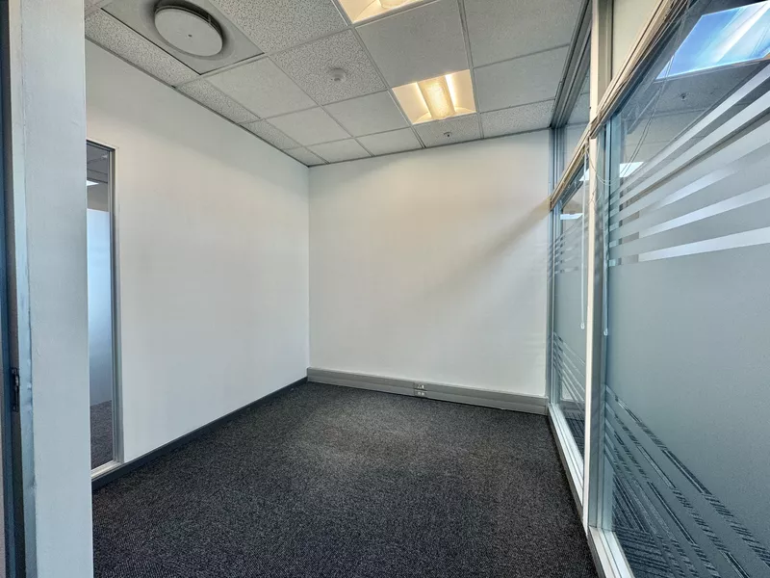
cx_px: 385
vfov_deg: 85.7
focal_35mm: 14
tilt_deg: -1.5
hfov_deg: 102.1
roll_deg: -0.7
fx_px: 311
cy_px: 289
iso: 80
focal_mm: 2.22
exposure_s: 1/100
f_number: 2.2
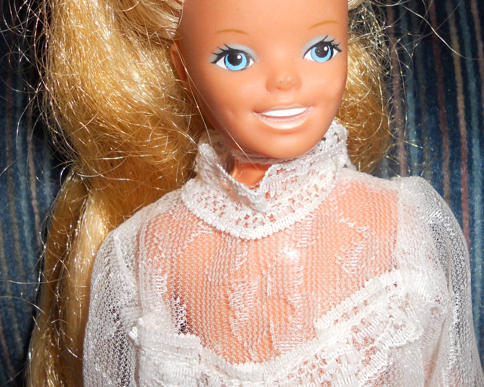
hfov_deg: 35.9
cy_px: 146
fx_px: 745
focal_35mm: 52
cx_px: 293
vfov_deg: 29.0
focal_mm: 5.8
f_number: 8.8
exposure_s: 1/25
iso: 80
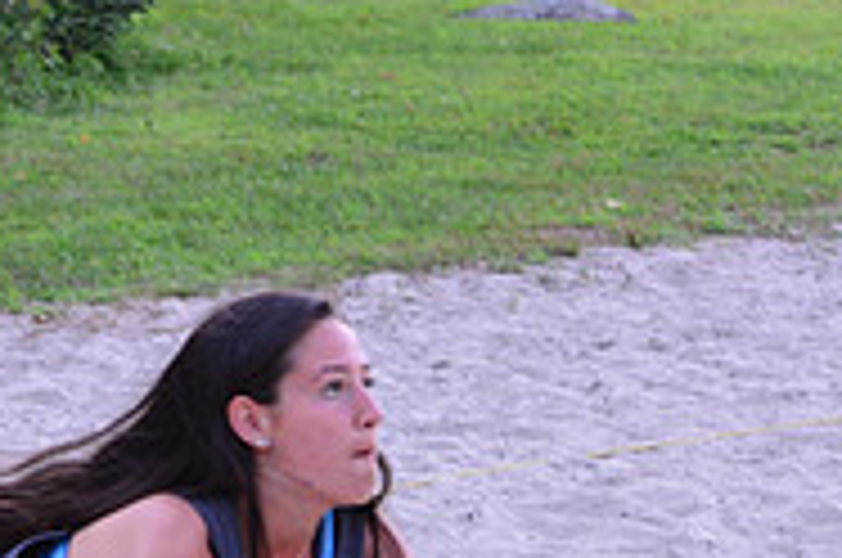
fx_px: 5967
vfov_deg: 5.4
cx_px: 162
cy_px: 374
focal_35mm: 256
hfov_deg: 8.1
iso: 400
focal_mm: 55
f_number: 4
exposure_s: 1/250
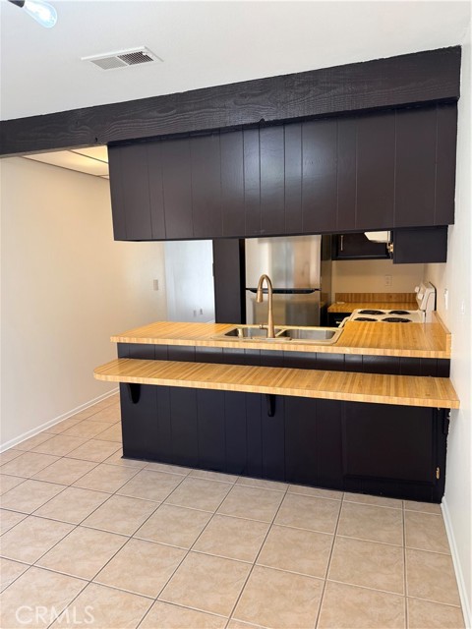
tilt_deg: -8.2
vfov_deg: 71.6
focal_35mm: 24
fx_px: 436
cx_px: 236
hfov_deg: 56.8
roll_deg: +1.6
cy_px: 314
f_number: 1.78
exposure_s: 1/120
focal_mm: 6.76
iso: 125
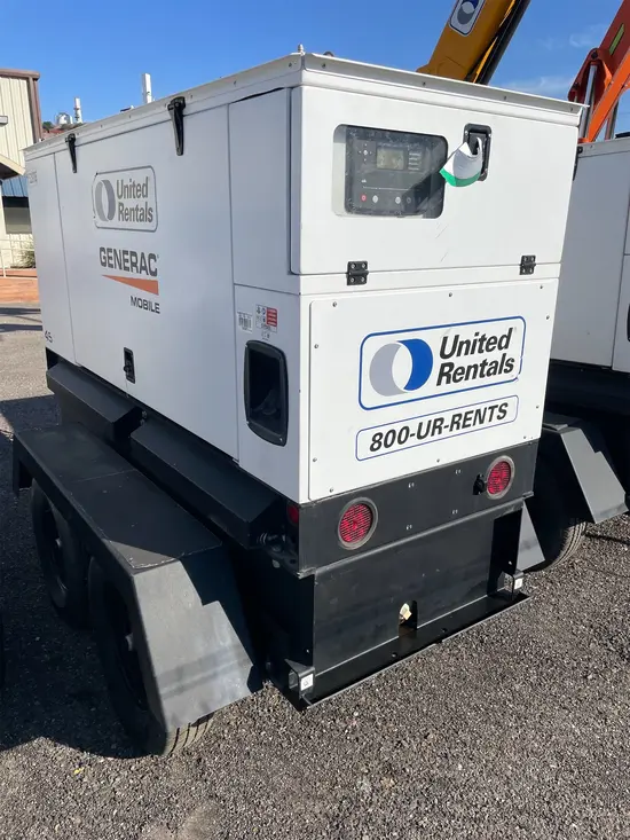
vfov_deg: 67.3
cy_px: 420
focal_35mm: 26
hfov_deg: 53.1
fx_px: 631
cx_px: 315
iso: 32
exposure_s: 1/6135
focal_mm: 4.2
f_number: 1.6
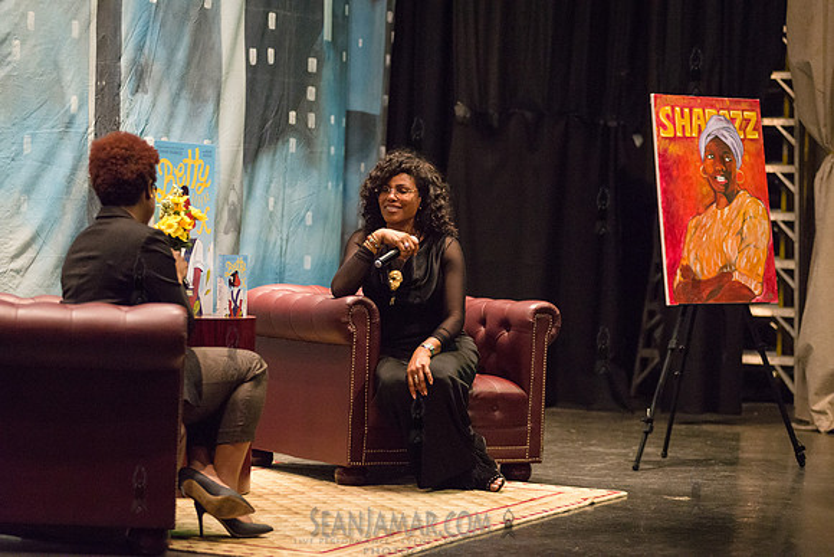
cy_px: 278
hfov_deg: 20.4
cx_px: 417
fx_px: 2317
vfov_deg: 13.7
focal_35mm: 100
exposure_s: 1/250
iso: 4000
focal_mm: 100
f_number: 2.8
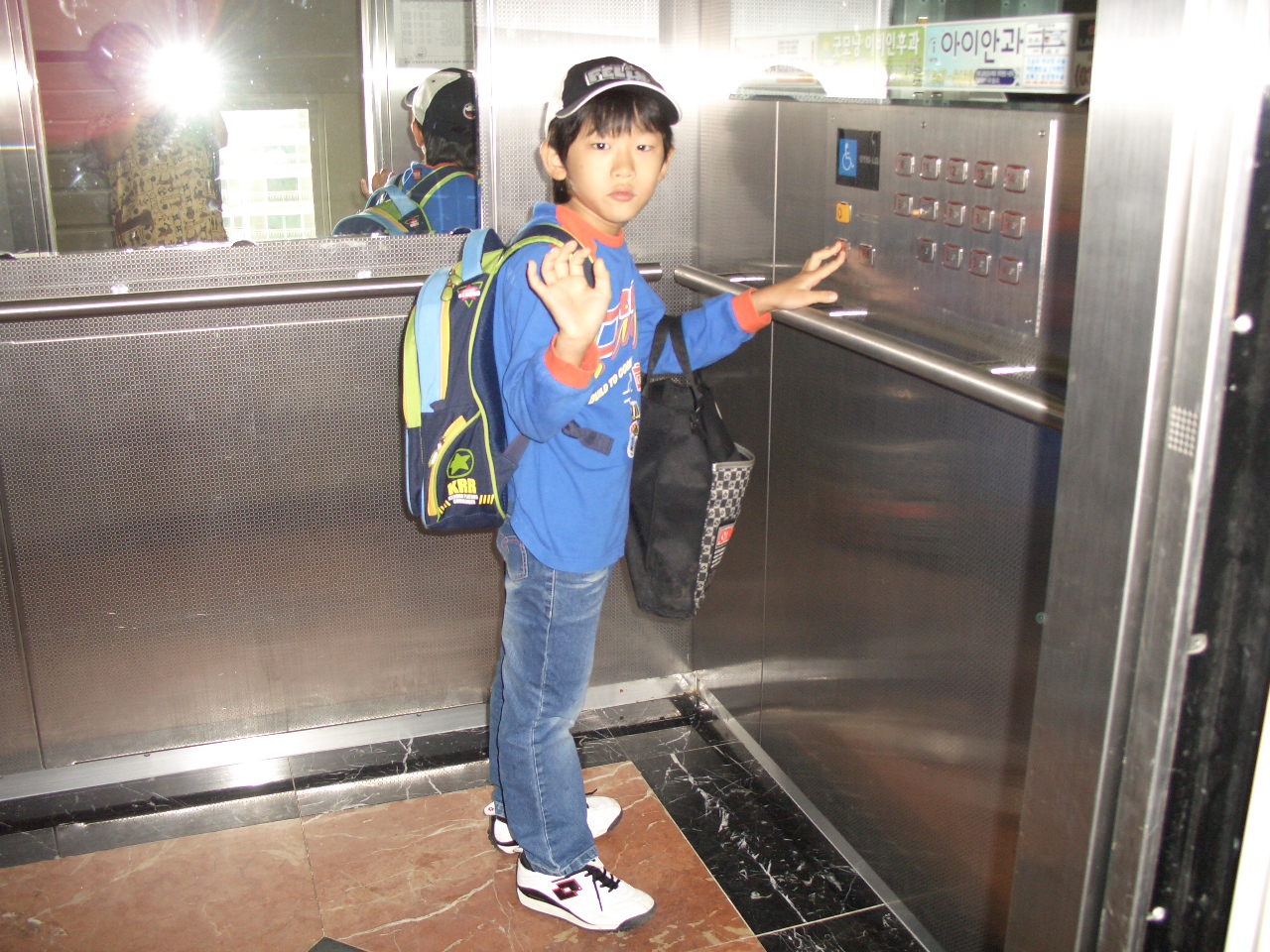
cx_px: 635
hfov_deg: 55.4
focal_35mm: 33
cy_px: 476
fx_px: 1211
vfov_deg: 42.9
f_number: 2.8
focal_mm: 7.1
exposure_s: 1/60
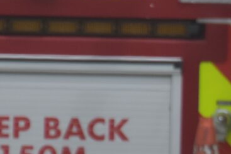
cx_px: 735
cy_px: 198
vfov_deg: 0.8
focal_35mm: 1621
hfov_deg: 1.3
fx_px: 10408
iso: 500
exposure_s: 1/2500
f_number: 6.3
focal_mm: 155
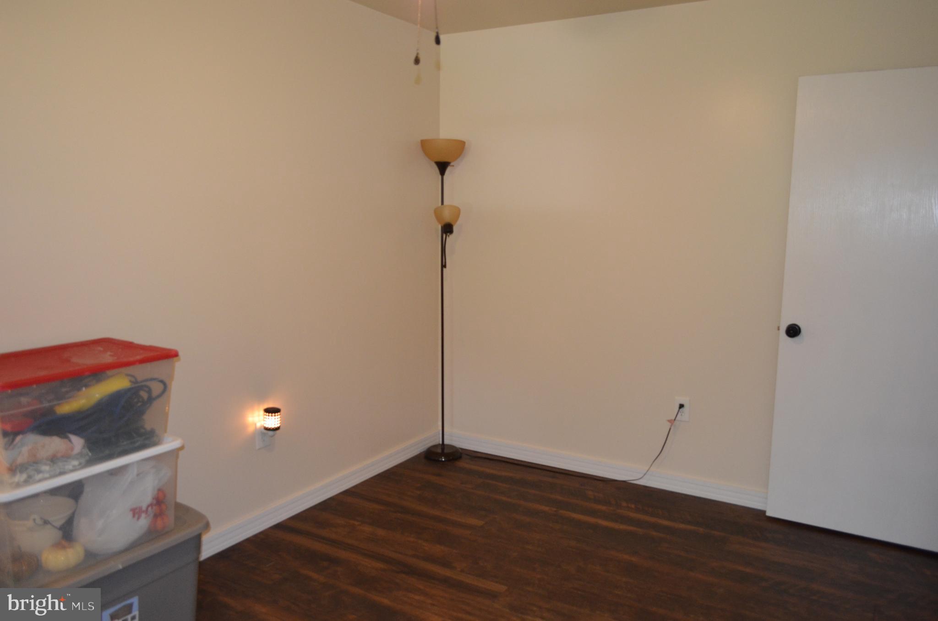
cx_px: 469
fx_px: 702
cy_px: 310
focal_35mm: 27
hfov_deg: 67.5
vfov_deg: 47.7
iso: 1250
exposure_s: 1/60
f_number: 3.5
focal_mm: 18
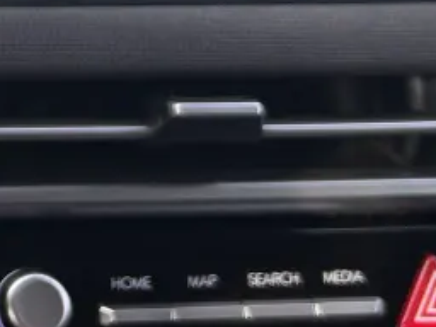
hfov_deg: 12.4
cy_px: -237
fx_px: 1839
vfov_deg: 9.7
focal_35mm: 146
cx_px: -347
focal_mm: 5.7
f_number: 1.5
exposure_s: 1/121
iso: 32
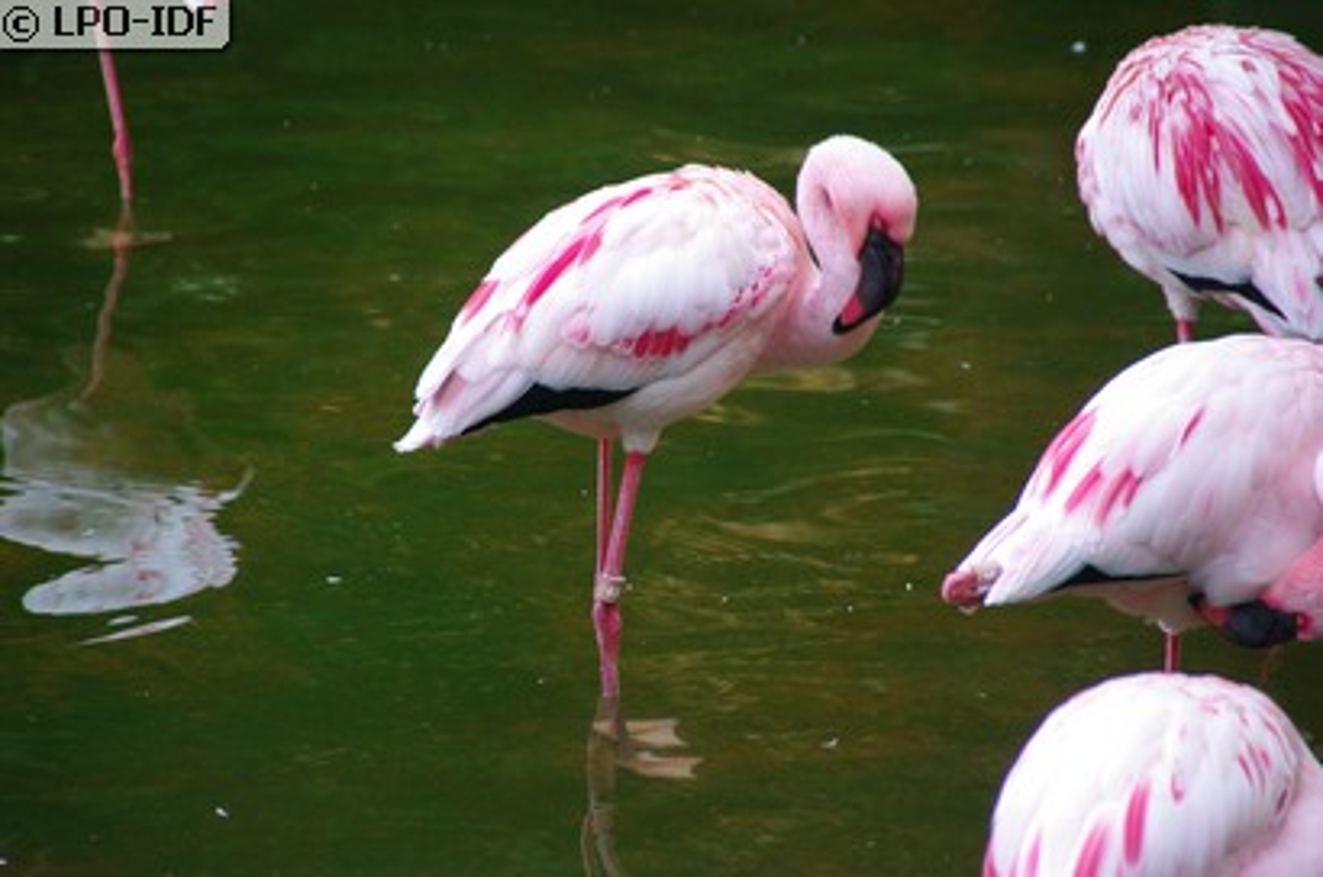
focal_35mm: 375
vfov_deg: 3.7
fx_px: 13760
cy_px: 438
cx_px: 662
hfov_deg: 5.5
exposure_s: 1/90
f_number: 6.3
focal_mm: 250
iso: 800
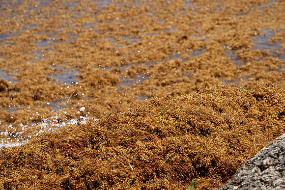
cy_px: 95
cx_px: 142
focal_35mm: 212
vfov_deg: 6.5
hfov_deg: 9.7
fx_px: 1679
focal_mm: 212
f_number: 10
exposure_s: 1/1250
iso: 640
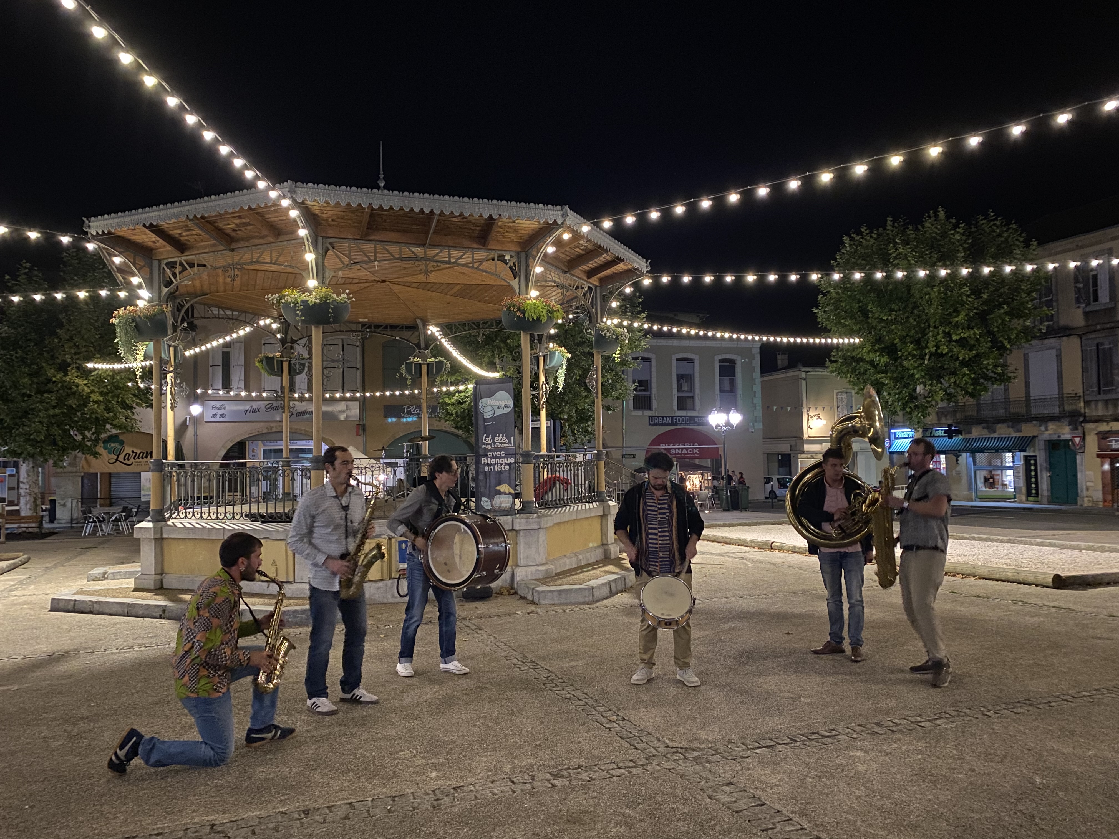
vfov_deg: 53.1
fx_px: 840
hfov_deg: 67.3
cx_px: 560
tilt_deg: +1.7
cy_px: 420
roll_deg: +0.6
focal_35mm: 26
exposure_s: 1/13
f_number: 1.8
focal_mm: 4.25
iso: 500
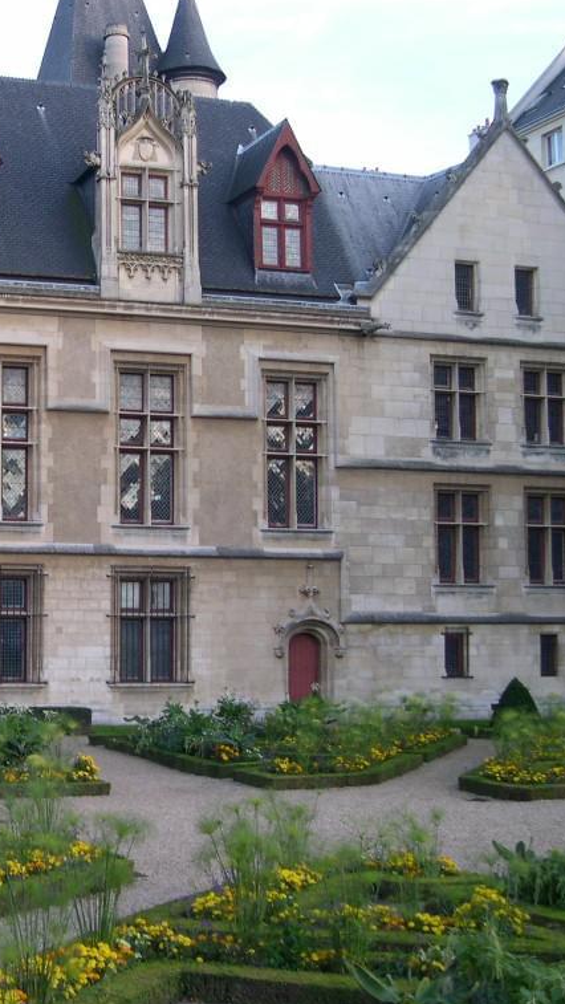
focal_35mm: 56
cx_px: -42
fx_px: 1491
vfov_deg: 37.2
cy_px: 501
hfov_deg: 20.5
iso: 100
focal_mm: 8
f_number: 2.8
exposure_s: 1/70.9
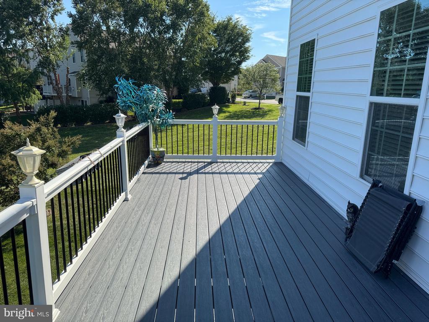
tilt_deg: -14.0
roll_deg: -1.2
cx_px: 214
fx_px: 297
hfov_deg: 71.6
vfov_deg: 56.8
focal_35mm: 24
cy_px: 161
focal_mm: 6.76
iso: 80
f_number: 1.78
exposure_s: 1/2959
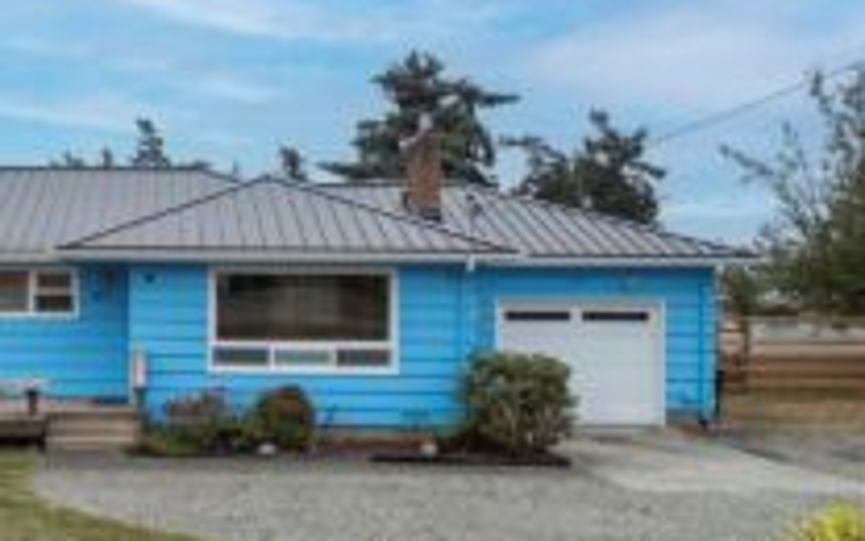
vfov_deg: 28.6
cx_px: 133
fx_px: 1061
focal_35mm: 45
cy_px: 293
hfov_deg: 41.8
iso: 400
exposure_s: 1/40
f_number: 8
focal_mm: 15.1
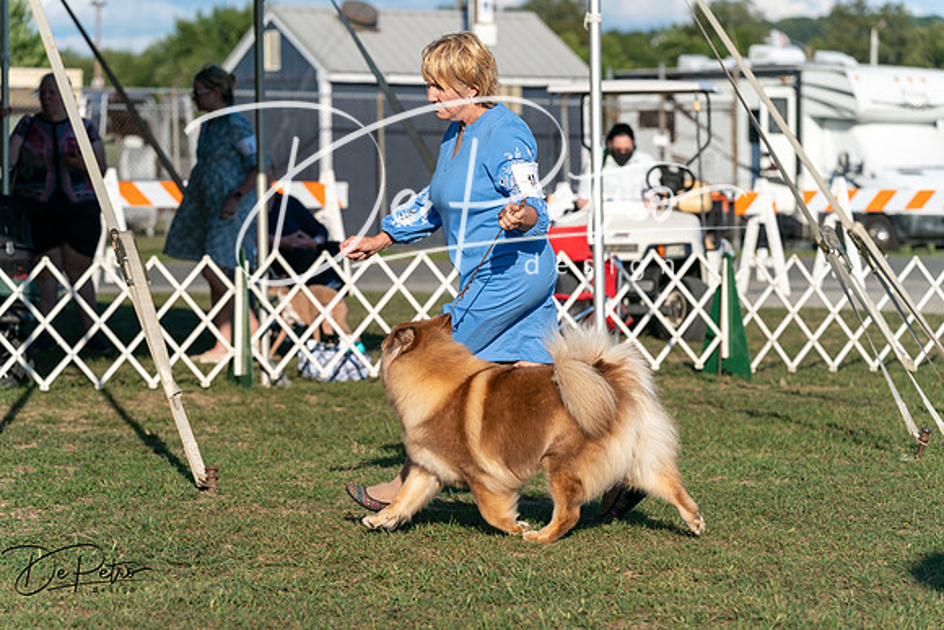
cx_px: 472
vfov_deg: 10.5
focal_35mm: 131
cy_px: 315
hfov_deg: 15.6
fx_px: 3436
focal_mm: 131
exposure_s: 1/2000
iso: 250
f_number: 5
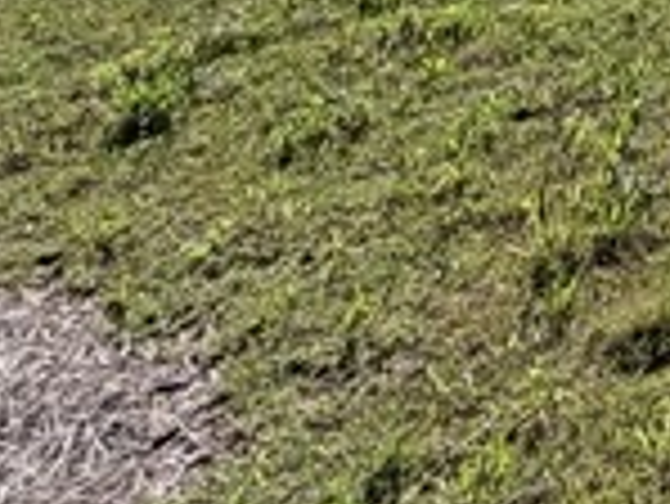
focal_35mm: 96
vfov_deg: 12.0
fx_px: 1860
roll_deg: -1.3
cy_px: -747
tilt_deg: +3.5
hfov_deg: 13.1
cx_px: 1754
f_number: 2.2
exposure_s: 1/888
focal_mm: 2.22
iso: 20
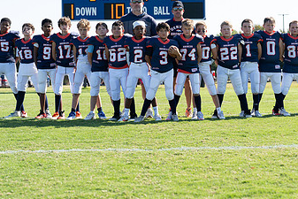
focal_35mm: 86
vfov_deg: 15.9
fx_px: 712
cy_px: 83
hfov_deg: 23.6
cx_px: 190
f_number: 3.5
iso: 100
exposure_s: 1/500
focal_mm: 50
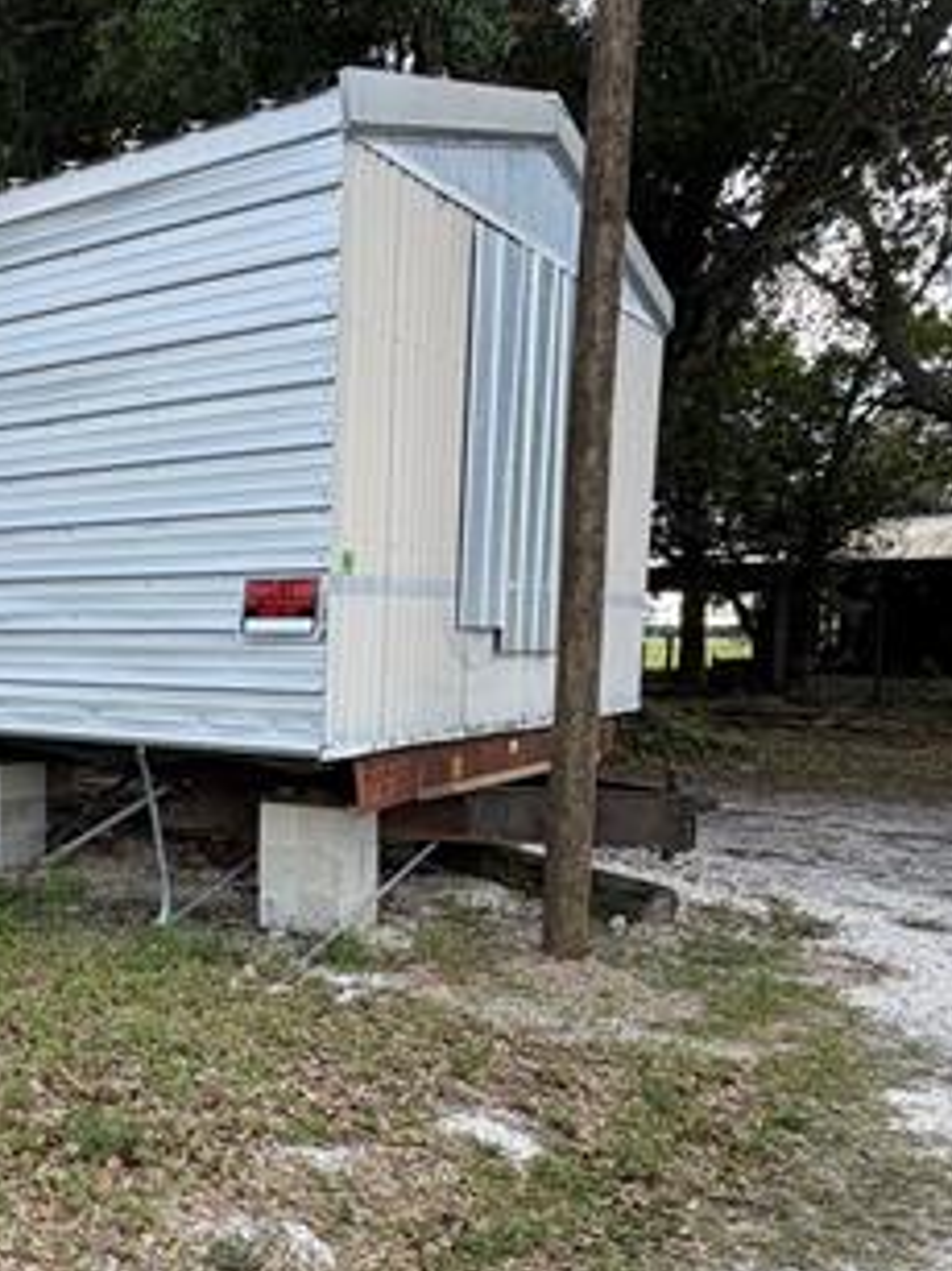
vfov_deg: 52.2
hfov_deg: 36.2
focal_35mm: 35
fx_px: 1284
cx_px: -21
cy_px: 774
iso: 50
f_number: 2.2
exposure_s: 1/338
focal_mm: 2.22
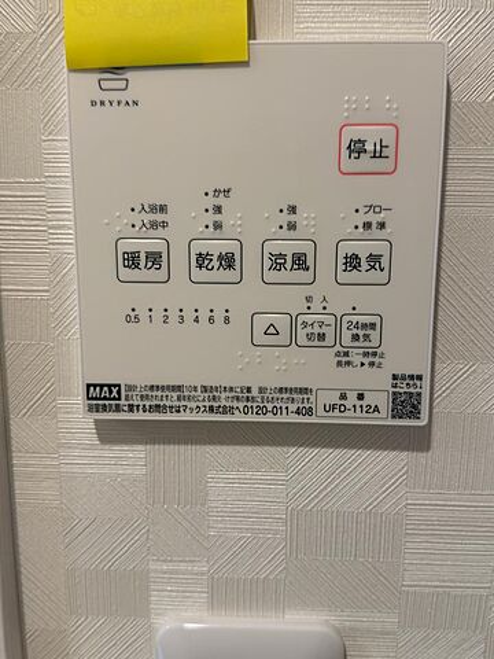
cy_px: 330
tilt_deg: -10.9
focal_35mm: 35
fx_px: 666
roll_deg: +0.1
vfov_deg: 52.6
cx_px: 247
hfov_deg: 40.7
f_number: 1.78
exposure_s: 1/50
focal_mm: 6.76
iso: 80
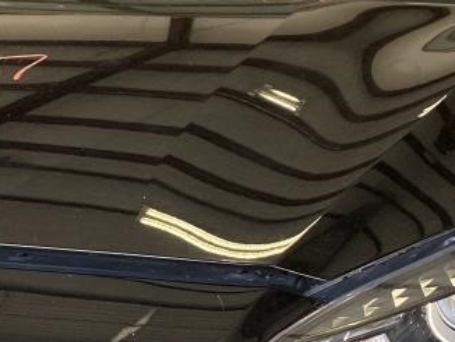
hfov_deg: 19.2
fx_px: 1342
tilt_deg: -15.2
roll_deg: -0.5
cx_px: 163
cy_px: 311
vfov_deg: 14.4
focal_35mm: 102
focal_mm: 4.25
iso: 64
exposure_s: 1/122
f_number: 1.8
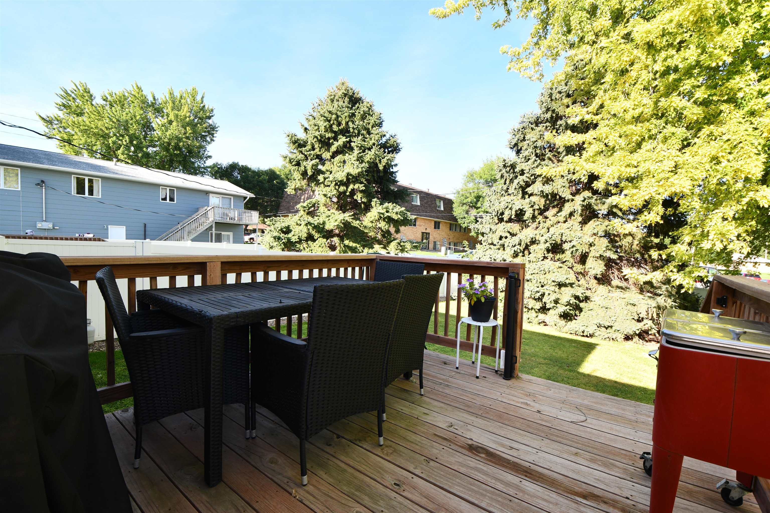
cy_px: 256
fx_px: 321
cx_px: 385
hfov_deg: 100.4
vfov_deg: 77.3
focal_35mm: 15
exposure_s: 1/160
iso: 200
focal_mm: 10
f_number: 6.3
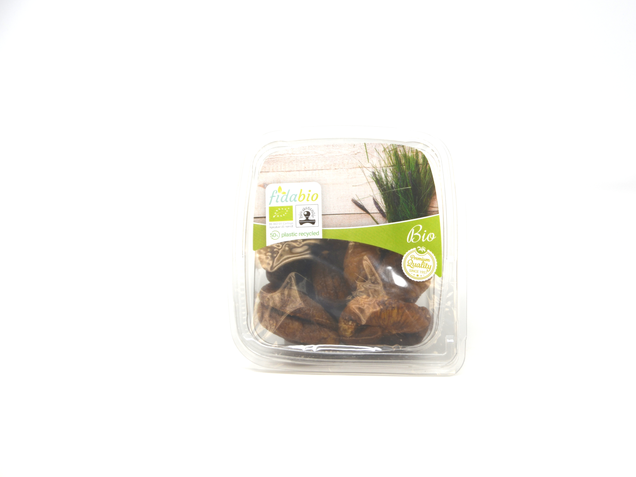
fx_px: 1801
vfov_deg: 15.1
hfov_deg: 20.0
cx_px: 349
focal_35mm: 98
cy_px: 239
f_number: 5.3
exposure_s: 1/100
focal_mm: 60
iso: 100
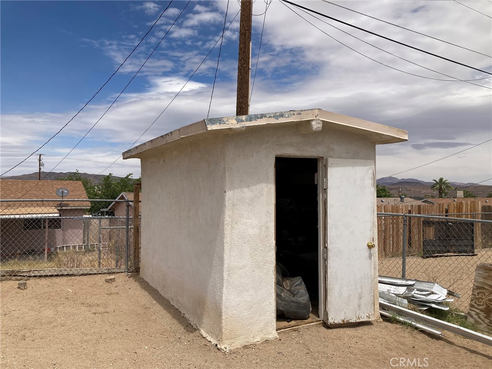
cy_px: 184
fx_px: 398
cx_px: 246
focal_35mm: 28
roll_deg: -0.5
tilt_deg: +1.7
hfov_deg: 63.4
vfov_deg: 49.7
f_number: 1.8
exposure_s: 1/4049
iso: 20
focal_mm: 3.99
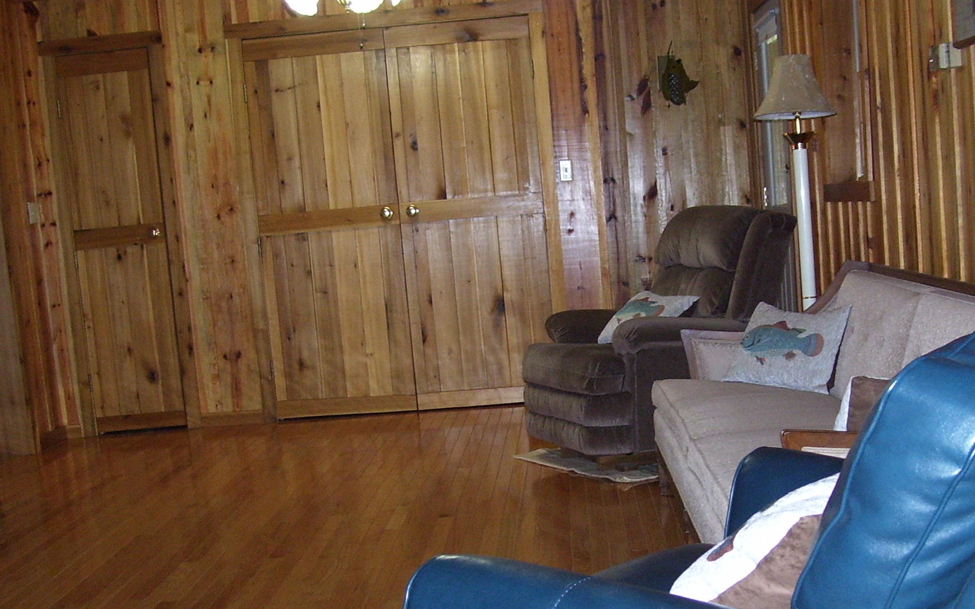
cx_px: 604
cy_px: 411
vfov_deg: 25.2
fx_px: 1355
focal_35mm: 51
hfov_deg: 39.3
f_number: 2.7
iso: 200
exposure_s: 1/60
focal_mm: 6
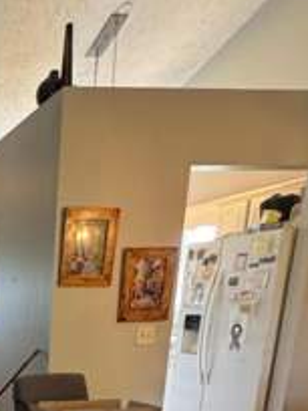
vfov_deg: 36.5
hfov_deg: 26.2
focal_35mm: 44
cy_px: 449
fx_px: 522
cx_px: -125
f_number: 2.2
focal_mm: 2.22
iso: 400
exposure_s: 1/60
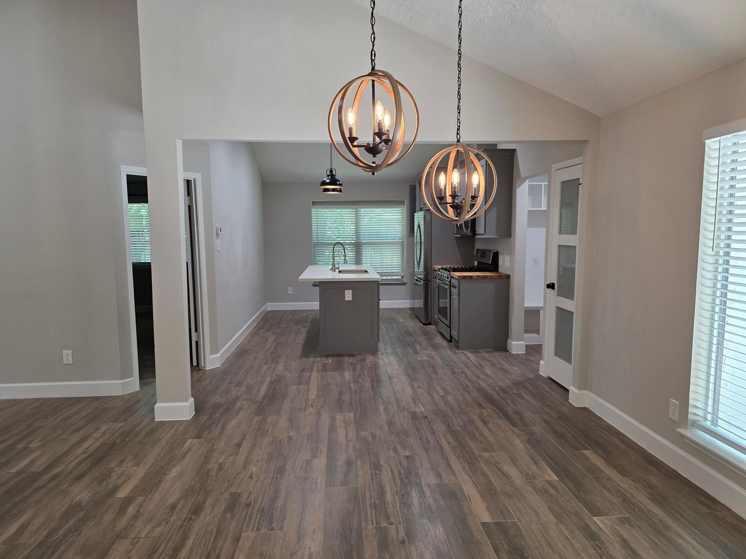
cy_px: 280
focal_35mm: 23
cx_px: 373
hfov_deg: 73.9
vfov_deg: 58.9
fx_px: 496
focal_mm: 6.3
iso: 125
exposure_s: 1/120
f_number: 1.7
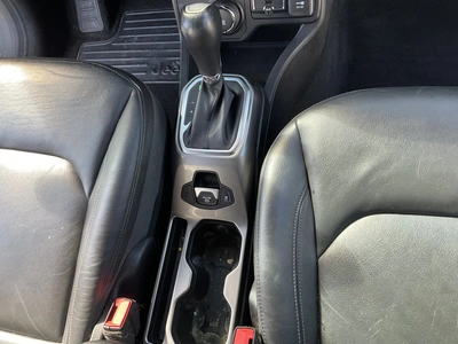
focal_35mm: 29
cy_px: 172
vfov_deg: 48.2
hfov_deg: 61.7
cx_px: 229
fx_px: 384
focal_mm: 3
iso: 64
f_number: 1.8
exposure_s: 1/107
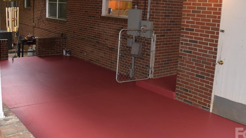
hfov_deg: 52.8
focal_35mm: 38
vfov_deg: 31.0
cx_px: 122
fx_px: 248
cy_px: 49
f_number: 4.5
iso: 800
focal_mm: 18
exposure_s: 1/80
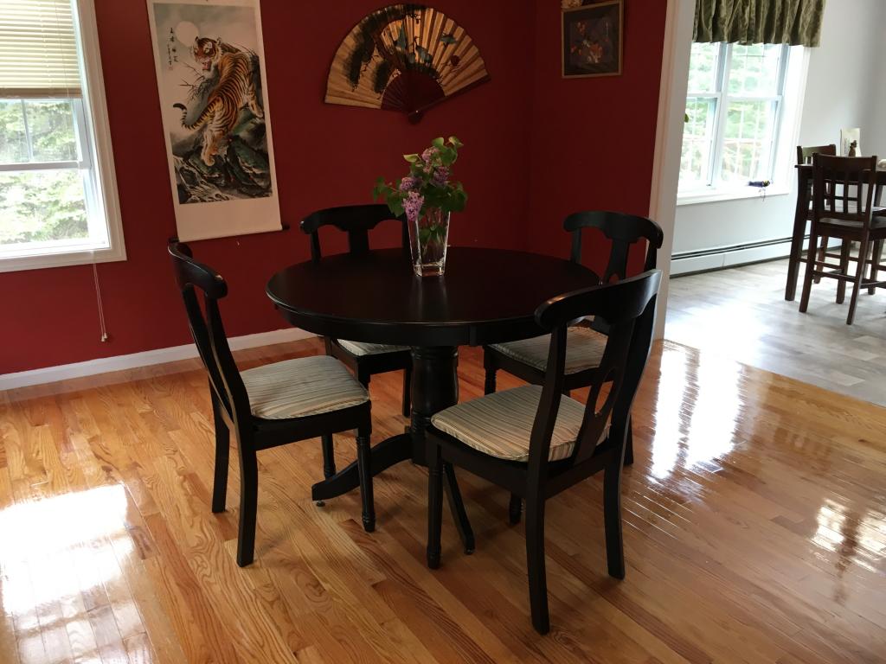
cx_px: 443
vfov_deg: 48.2
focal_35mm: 29
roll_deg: -0.7
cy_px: 332
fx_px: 742
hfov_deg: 61.7
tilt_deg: -16.3
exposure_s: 1/30
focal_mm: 4.15
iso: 64
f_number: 2.2
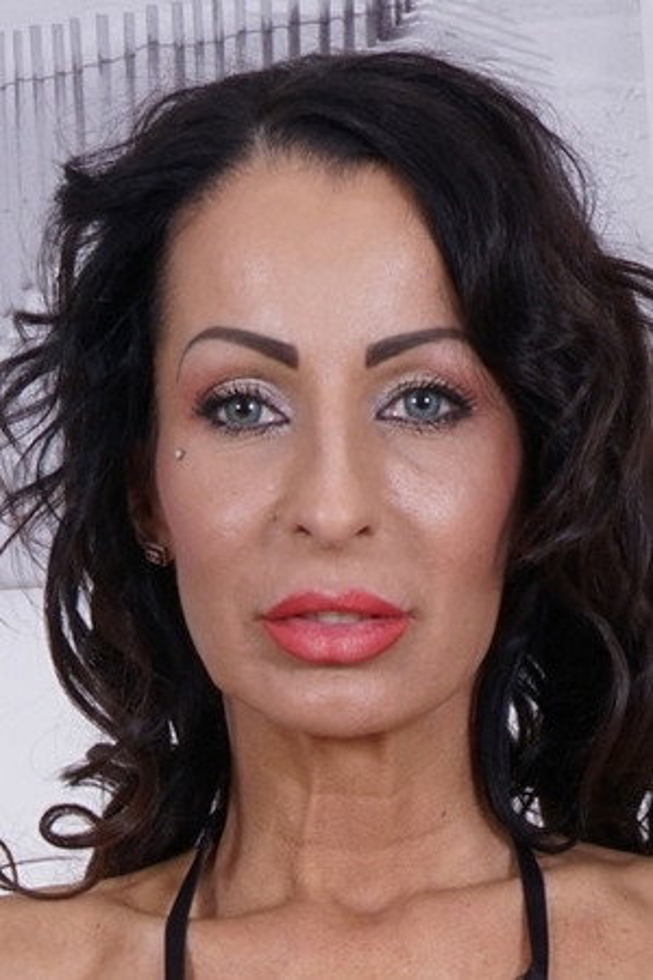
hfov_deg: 37.9
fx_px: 952
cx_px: 326
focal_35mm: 35
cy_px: 490
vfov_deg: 54.4
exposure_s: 1/125
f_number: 18
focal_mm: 35
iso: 250
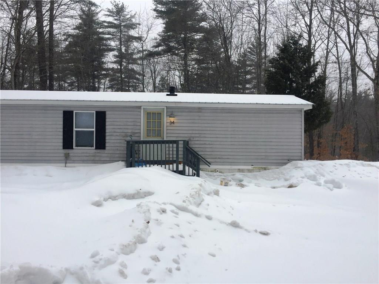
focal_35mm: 29
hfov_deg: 61.7
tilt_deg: -1.3
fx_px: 318
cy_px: 142
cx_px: 190
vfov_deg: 48.2
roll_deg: -2.4
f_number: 2.2
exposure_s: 1/373
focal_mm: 4.15
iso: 32
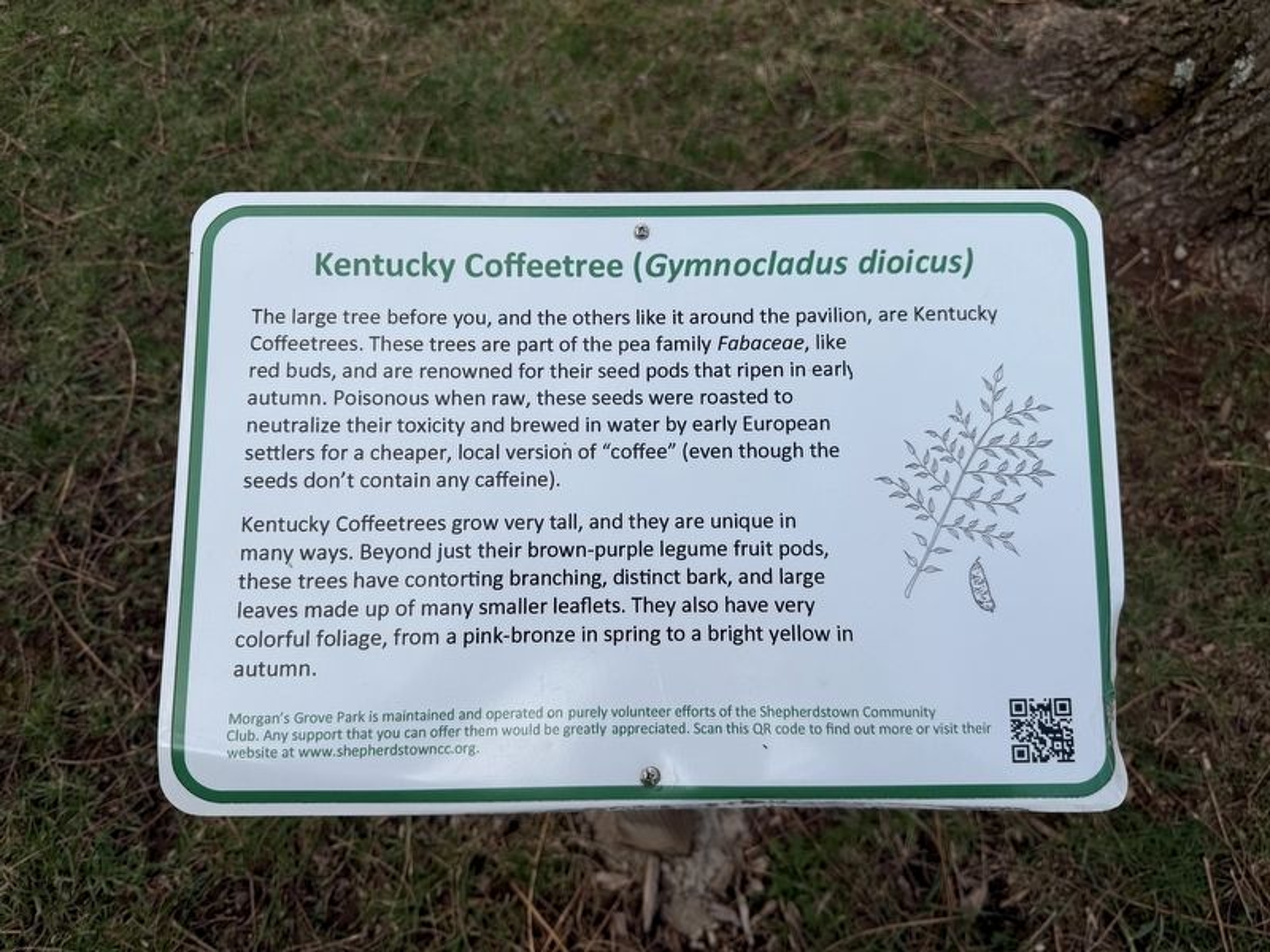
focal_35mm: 24
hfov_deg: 71.6
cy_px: 476
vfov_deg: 56.8
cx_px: 635
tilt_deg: -60.5
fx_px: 881
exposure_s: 1/3584
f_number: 1.78
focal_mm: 6.76
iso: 80
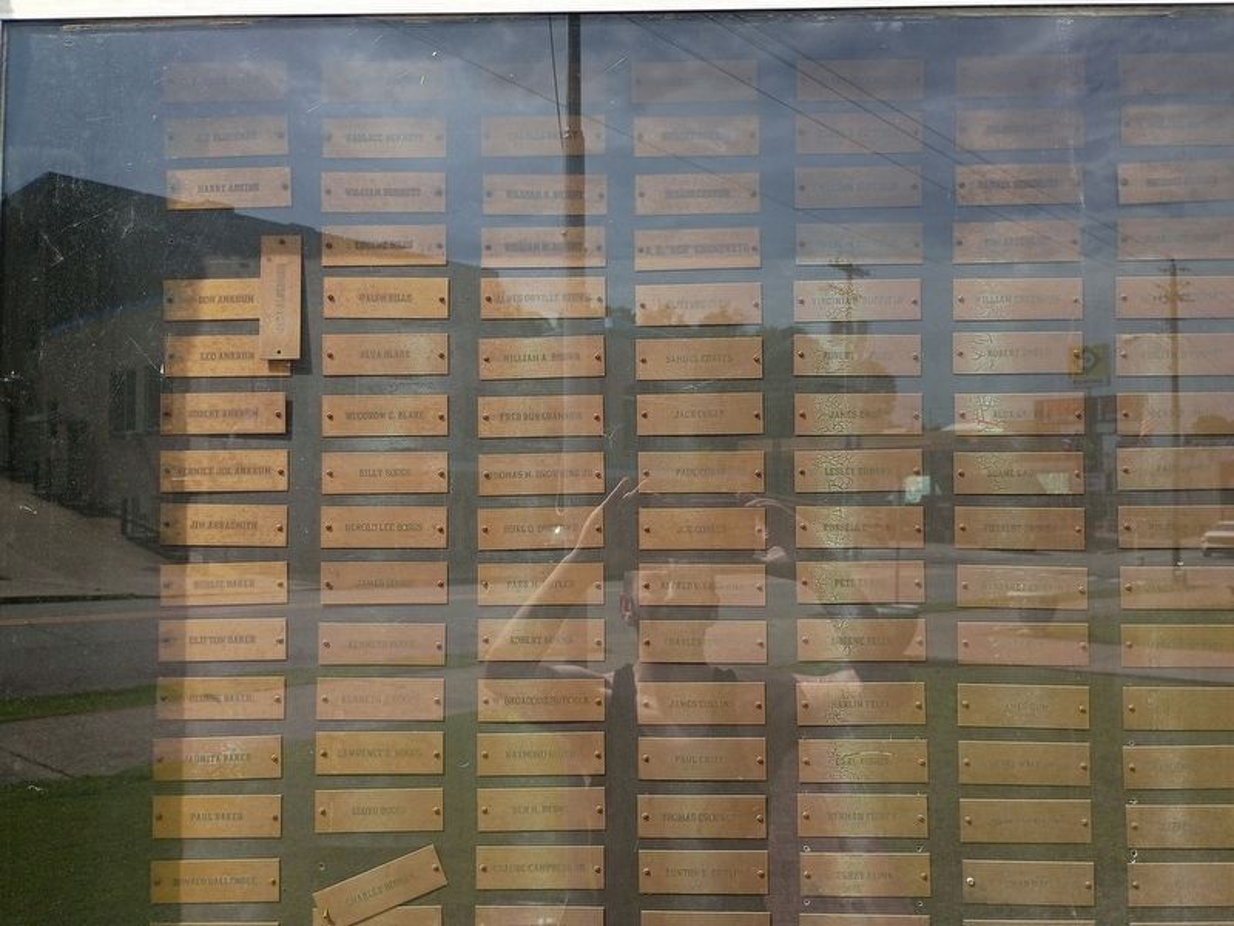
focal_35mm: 29
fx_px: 1034
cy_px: 463
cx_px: 617
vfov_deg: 48.2
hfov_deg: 61.7
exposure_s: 1/558
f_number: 1.8
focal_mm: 4.27
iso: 100
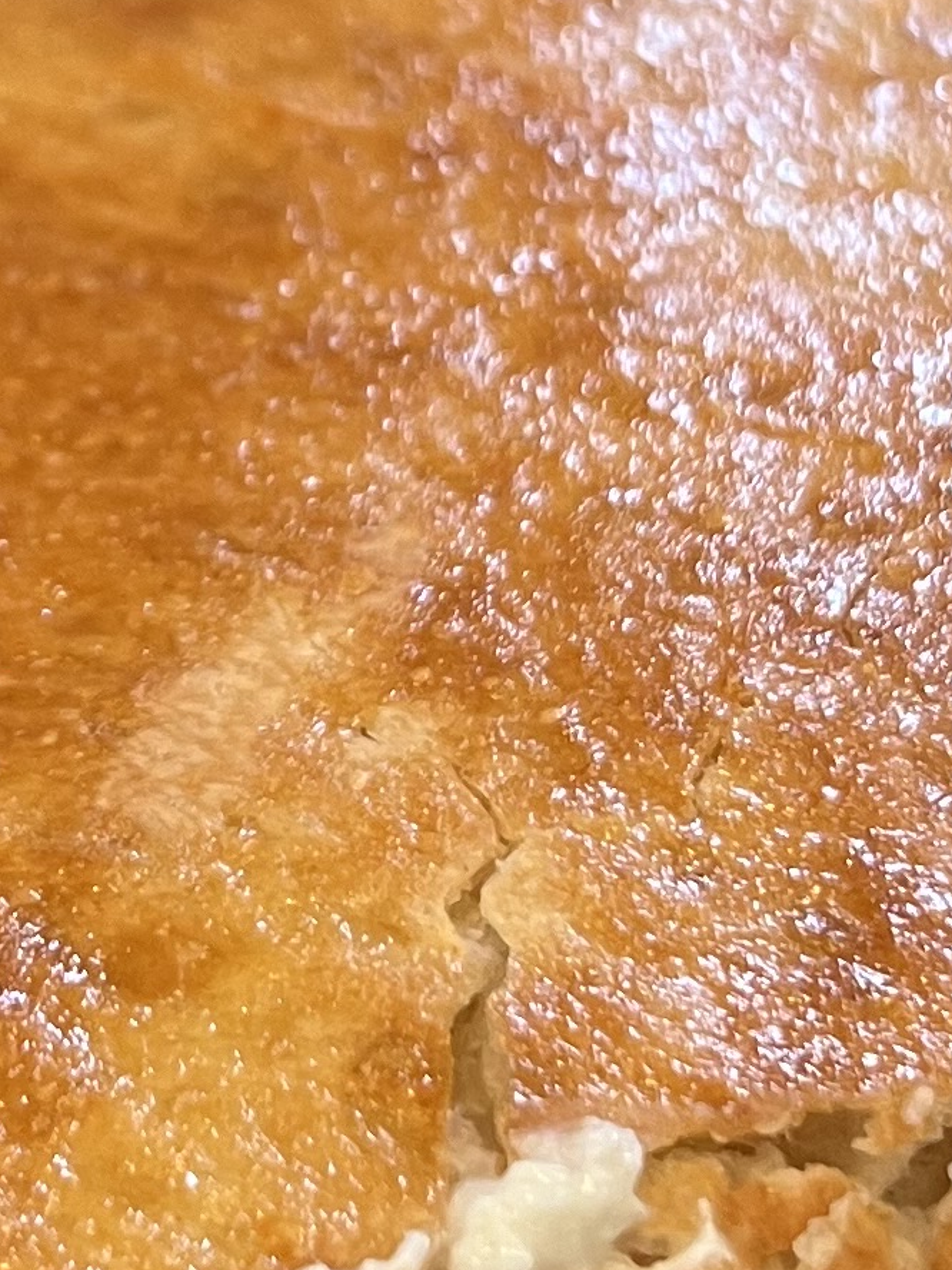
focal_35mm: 118
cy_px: 300
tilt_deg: -29.1
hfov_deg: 12.5
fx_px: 4327
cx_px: 297
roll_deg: -0.7
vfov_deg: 16.6
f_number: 1.5
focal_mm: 5.7
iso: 160
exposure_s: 1/60
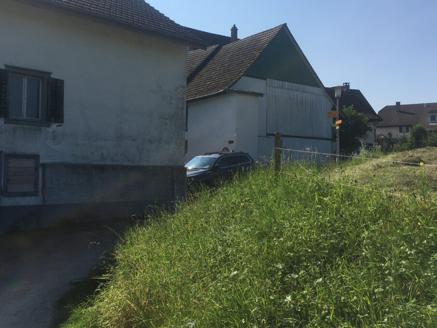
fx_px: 467
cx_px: 199
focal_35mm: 37
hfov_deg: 50.1
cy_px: 150
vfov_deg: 38.6
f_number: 2.2
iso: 25
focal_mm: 4.15
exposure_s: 1/2137
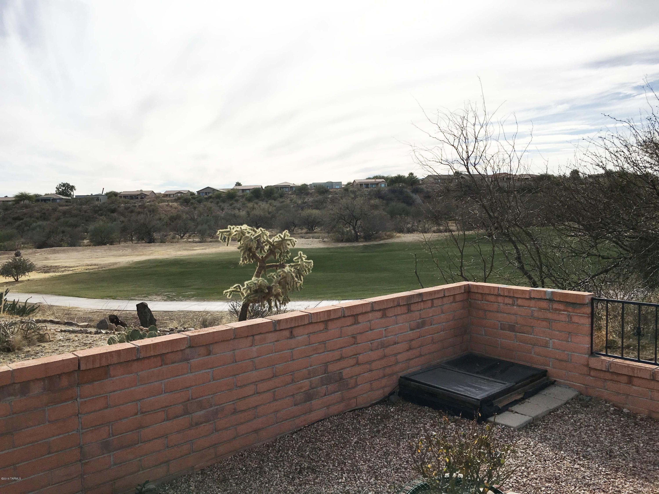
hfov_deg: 61.7
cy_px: 247
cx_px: 330
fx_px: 552
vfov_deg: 48.2
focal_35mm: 29
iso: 25
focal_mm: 4.15
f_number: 2.2
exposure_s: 1/3077
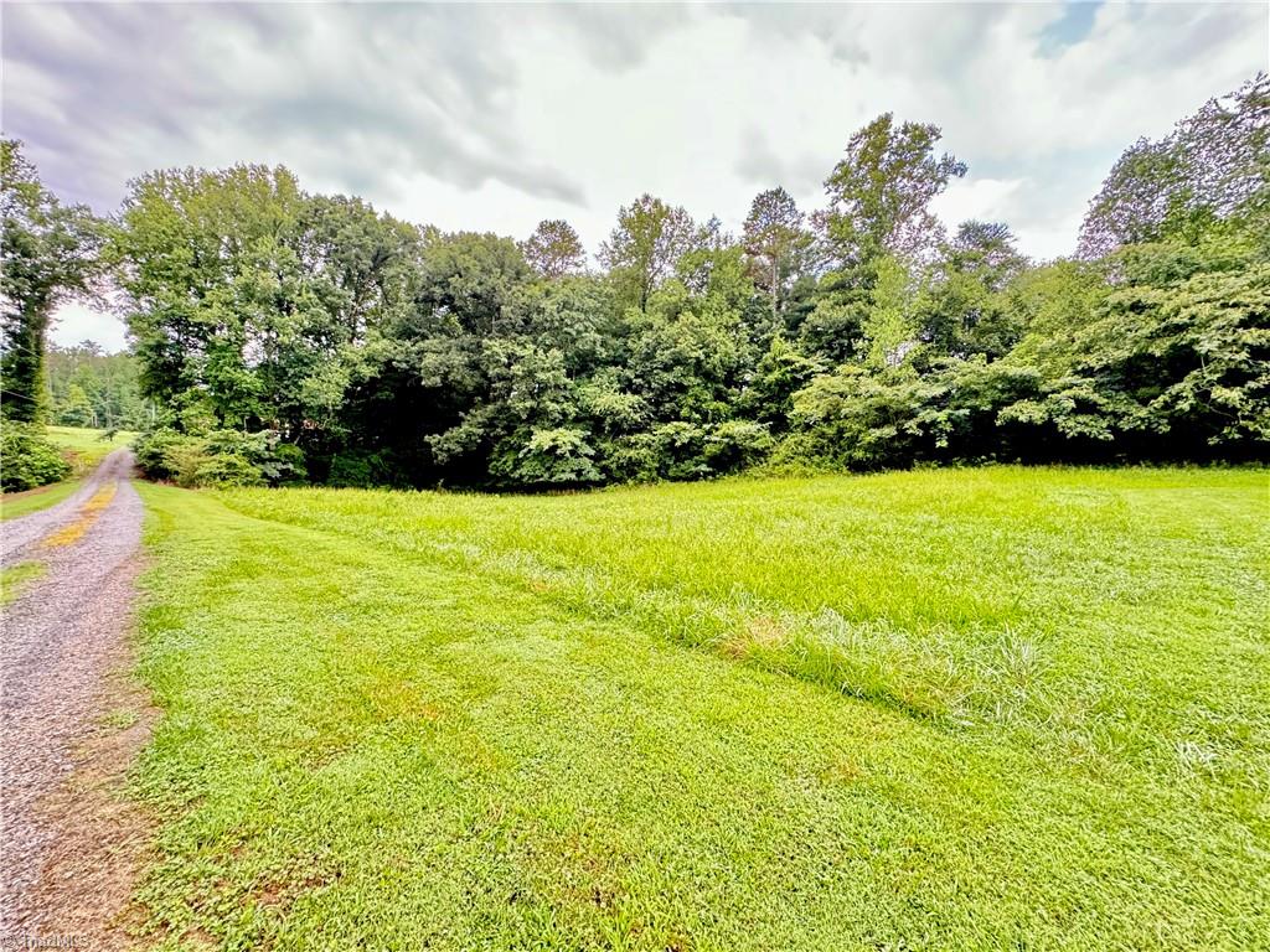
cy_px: 476
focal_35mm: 14
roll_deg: -1.1
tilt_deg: -3.5
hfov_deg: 102.1
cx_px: 635
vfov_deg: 85.7
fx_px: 514
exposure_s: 1/99
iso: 320
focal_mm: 2.22
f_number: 2.2
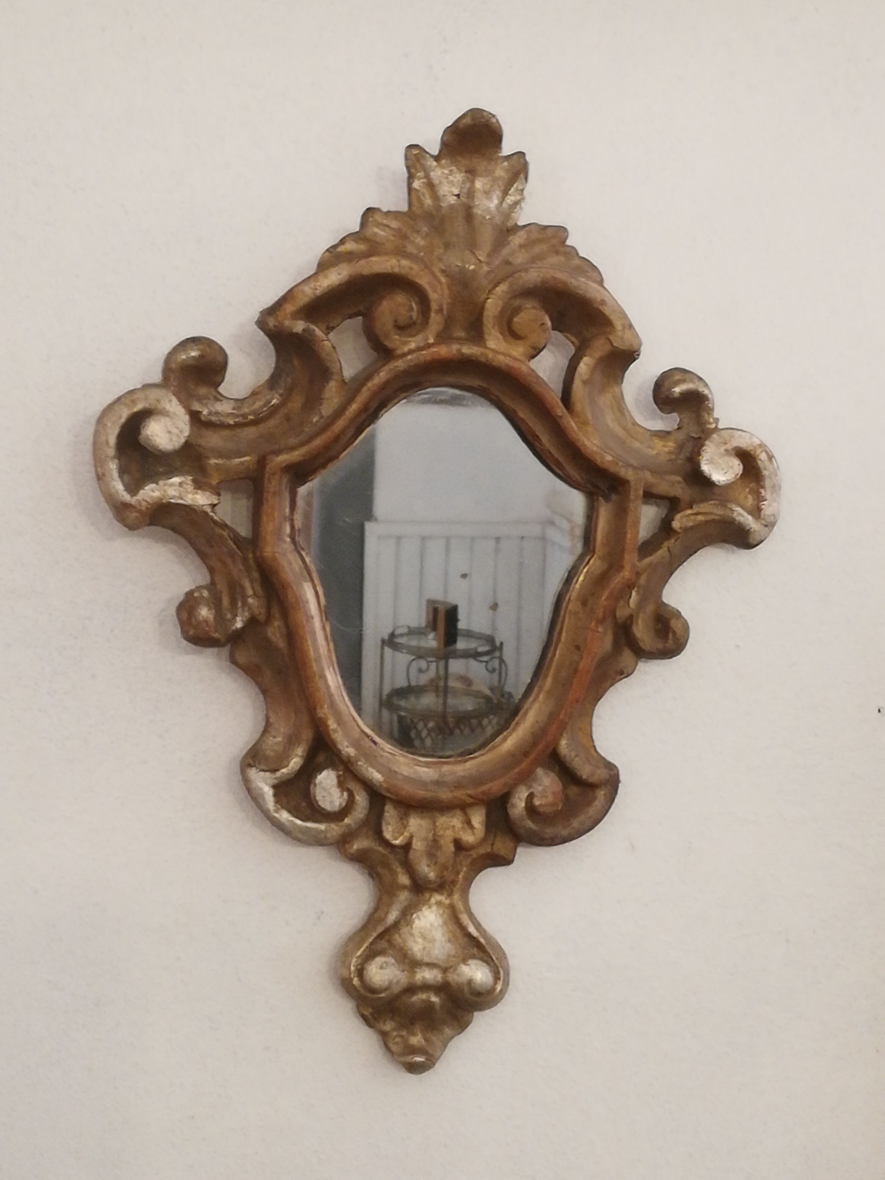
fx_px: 2250
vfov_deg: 29.4
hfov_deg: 22.3
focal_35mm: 66
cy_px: 590
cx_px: 442
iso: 500
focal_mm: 3.83
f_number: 2.2
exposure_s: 1/25
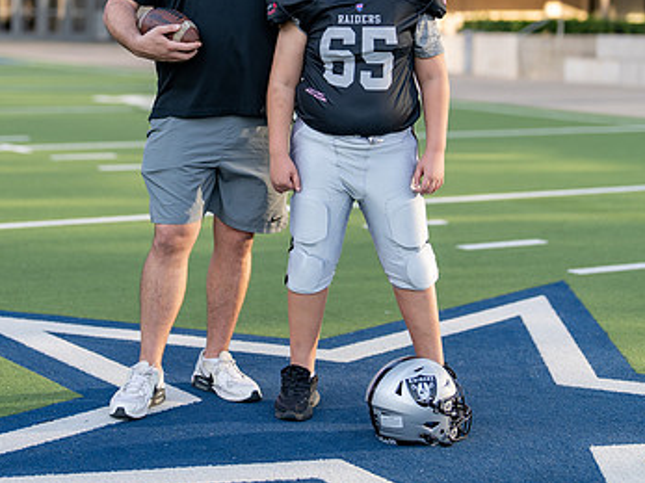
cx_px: 284
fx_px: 1602
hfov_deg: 22.8
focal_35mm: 86
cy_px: 108
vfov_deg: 17.0
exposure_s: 1/2500
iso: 100
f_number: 1.2
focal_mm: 50
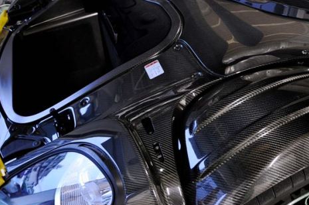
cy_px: 97
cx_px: 184
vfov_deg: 38.8
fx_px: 292
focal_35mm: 34
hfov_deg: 55.5
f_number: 3.5
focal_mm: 18
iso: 800
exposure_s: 1/10
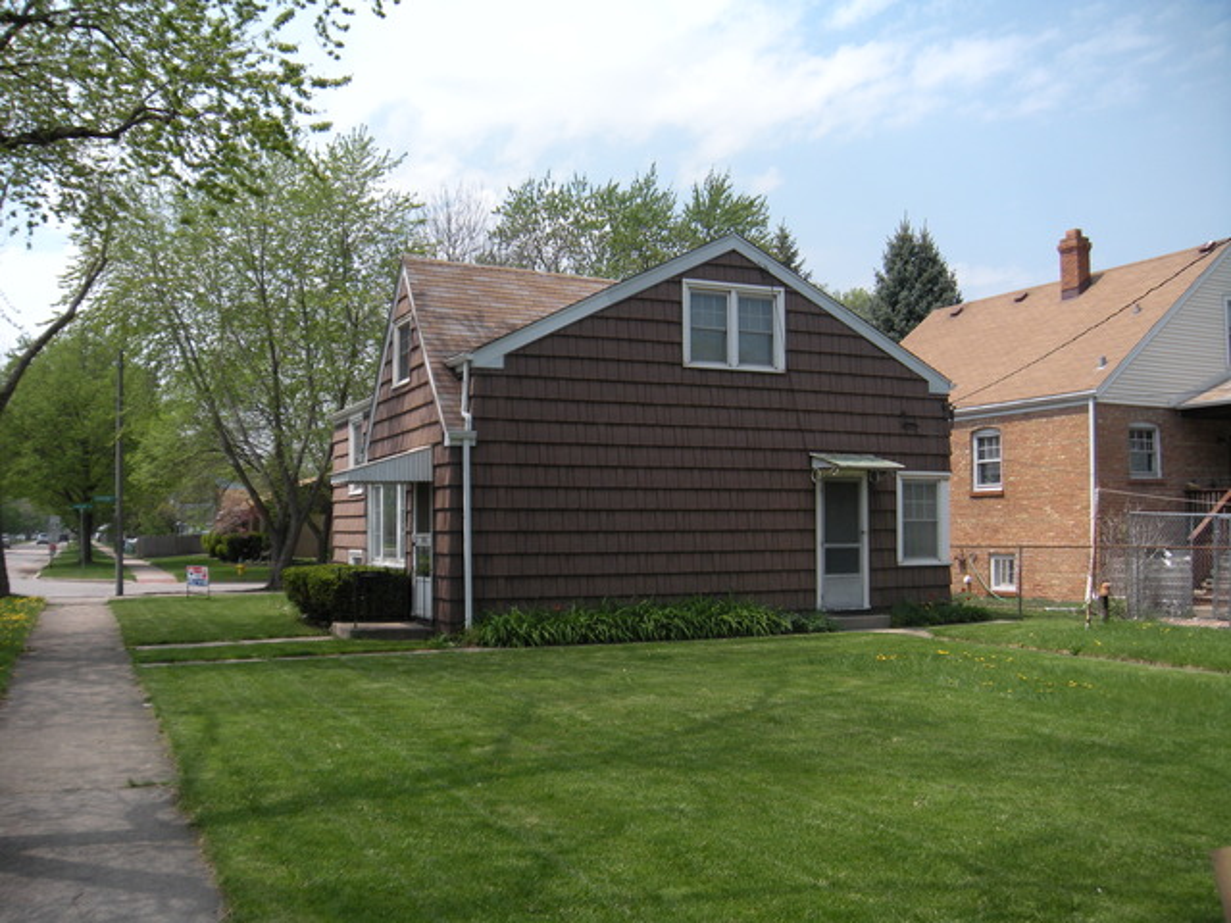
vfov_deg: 40.7
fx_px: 1245
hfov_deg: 52.6
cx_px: 616
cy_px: 462
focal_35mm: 35
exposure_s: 1/487
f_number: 3.8
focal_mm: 5.9
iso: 64
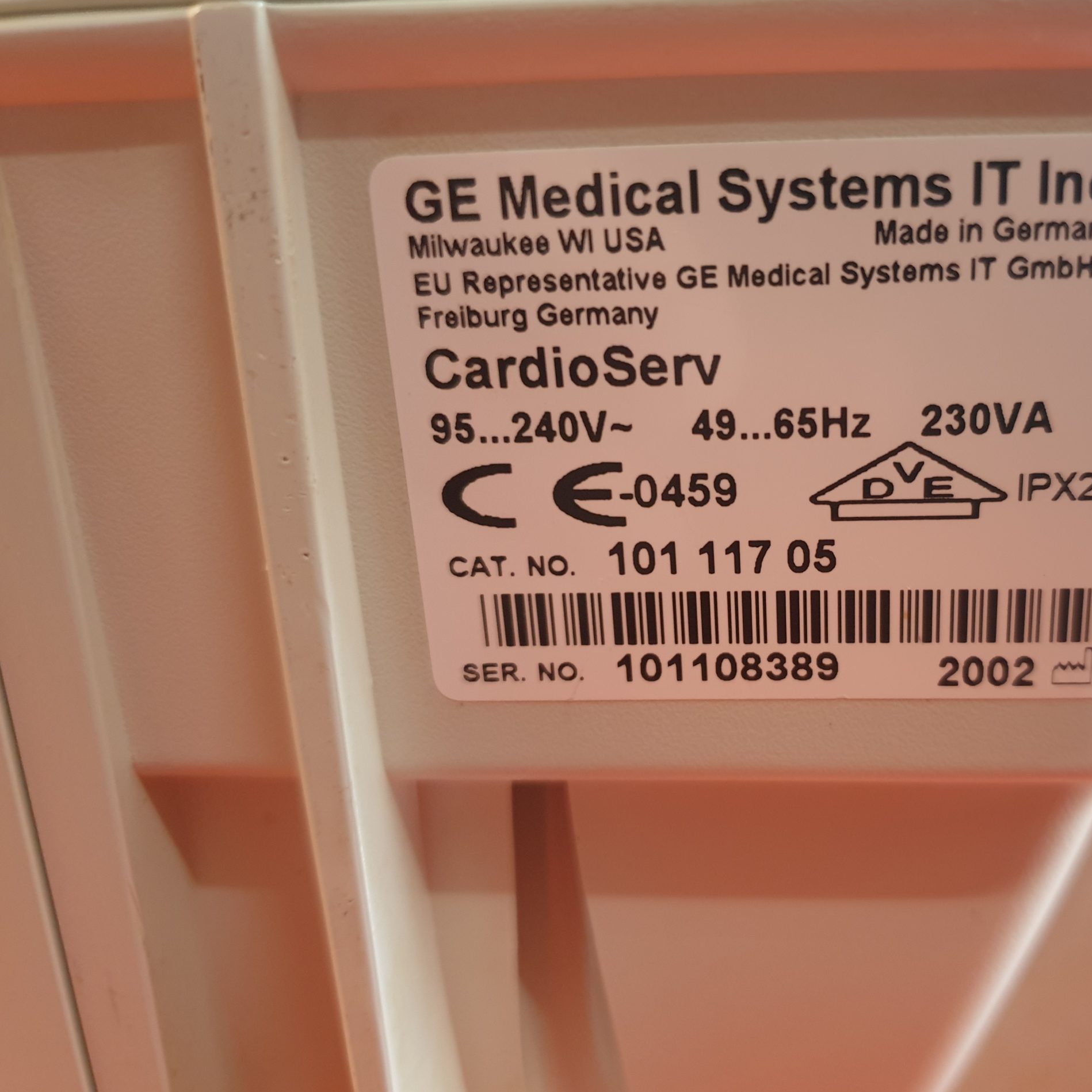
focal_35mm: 31
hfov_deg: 51.6
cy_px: 542
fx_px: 1106
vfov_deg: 52.5
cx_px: 727
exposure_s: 1/33
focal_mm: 4.3
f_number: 1.5
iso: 320
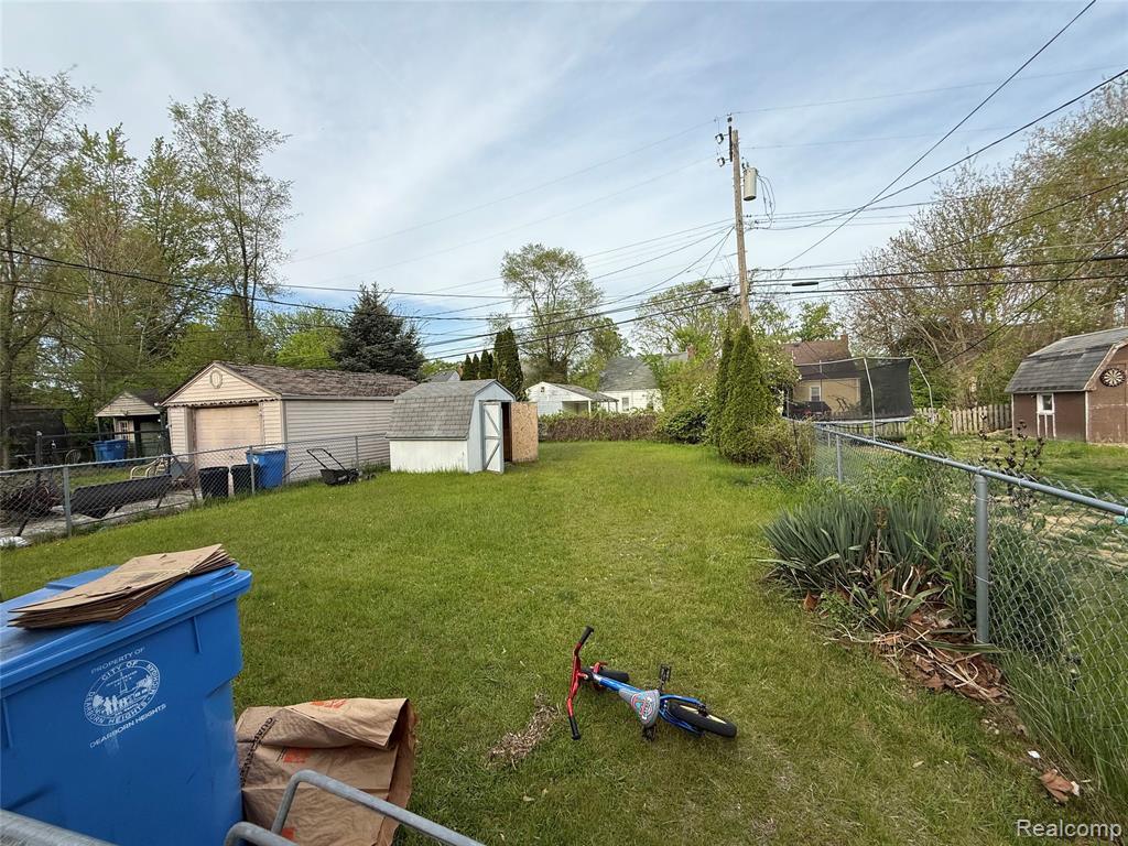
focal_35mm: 14
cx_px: 564
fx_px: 456
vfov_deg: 85.7
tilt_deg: -1.6
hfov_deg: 102.1
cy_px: 423
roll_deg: +1.5
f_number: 2.2
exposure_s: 1/751
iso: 50
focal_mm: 2.22
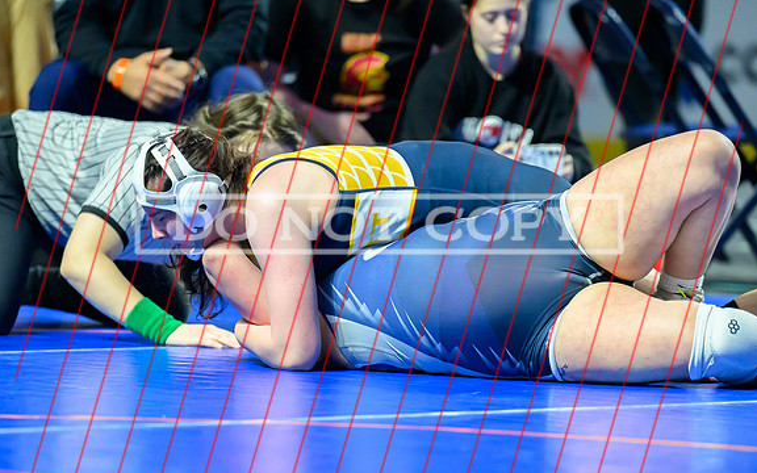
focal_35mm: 297
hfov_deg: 7.1
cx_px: 353
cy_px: 296
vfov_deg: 4.4
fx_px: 6127
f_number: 2.8
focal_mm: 200
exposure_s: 1/1000
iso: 4000
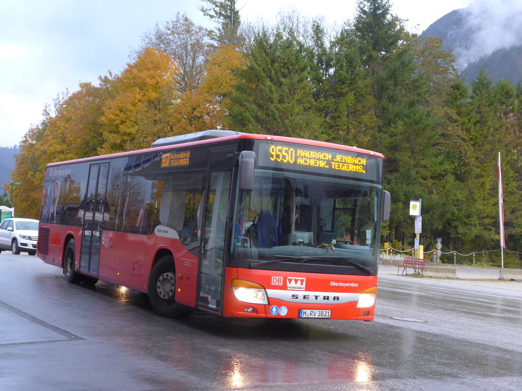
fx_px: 829
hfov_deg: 34.9
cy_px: 196
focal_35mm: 55
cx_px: 261
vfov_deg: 26.6
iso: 320
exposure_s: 1/60
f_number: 3.4
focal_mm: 11.3
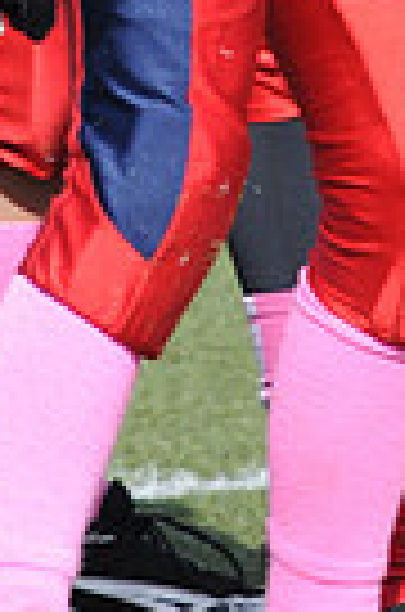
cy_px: -266
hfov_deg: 0.7
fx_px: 32530
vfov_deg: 1.1
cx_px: 227
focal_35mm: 1918
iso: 200
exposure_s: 1/500
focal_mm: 300
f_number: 7.1
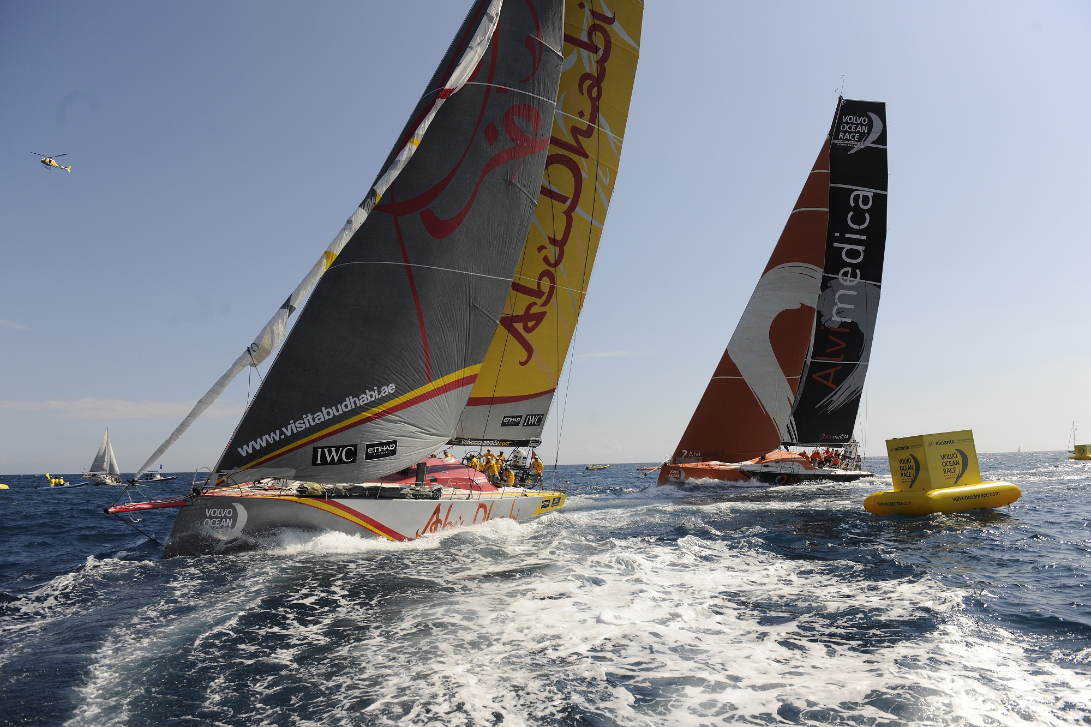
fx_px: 727
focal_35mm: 24
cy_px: 364
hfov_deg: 73.7
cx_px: 546
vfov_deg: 53.1
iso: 250
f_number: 5
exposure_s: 1/2000
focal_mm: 24
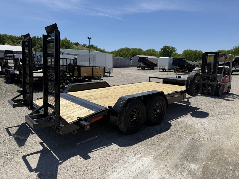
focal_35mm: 24
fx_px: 166
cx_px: 120
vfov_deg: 56.8
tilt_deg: -8.8
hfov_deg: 71.6
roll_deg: -1.2
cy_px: 90
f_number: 1.78
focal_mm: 6.76
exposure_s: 1/7353
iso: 80
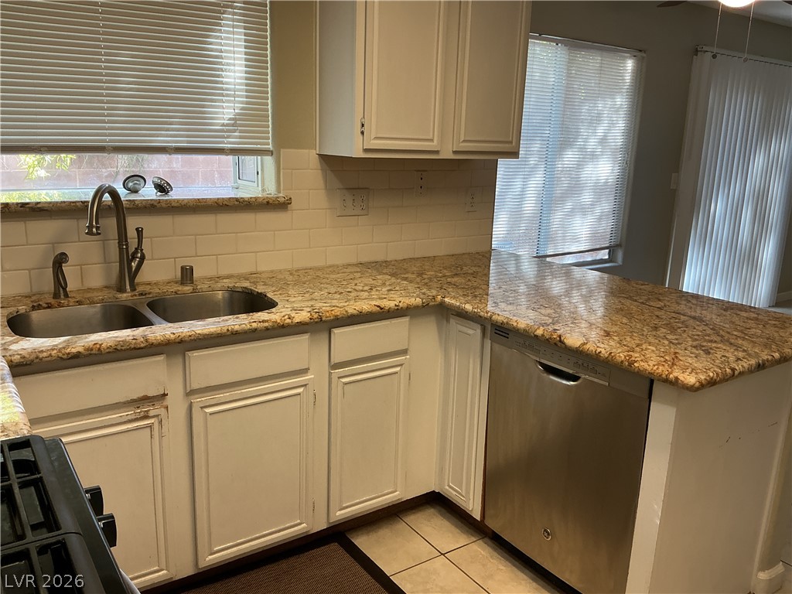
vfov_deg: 48.2
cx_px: 396
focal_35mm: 29
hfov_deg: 61.7
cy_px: 297
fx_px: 664
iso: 64
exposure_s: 1/60
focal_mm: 3
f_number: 1.8
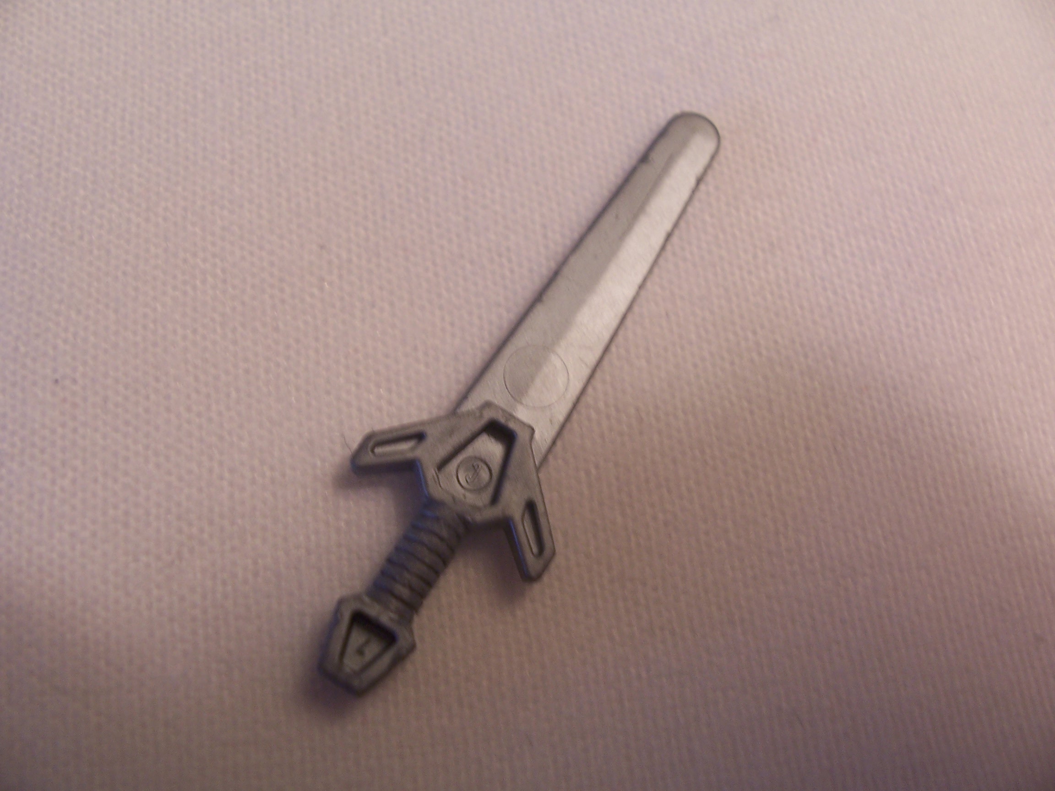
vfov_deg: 40.7
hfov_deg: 52.6
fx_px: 1067
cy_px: 396
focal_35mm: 35
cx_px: 528
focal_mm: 6
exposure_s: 1/45
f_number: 2.8
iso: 80
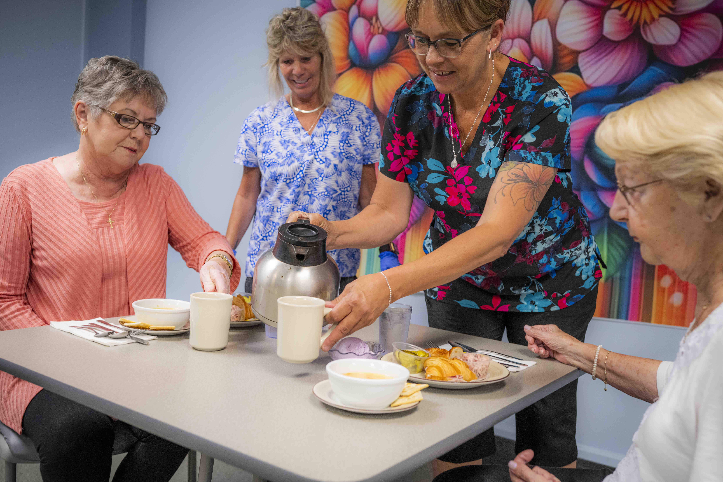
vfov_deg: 37.9
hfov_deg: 54.4
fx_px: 703
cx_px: 362
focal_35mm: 35
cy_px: 241
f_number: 4
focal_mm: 35
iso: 2000
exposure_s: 1/160
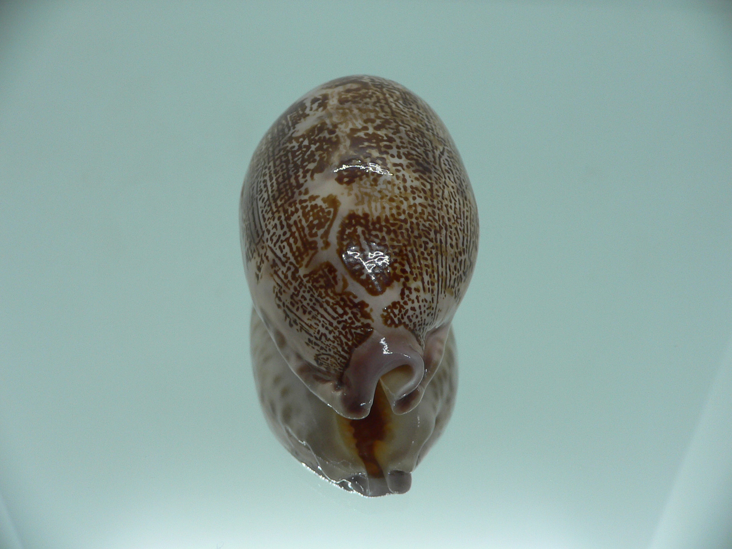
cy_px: 274
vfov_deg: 40.7
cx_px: 366
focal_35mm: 35
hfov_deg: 52.6
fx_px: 740
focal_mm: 4.6
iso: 80
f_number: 2.8
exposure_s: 1/60
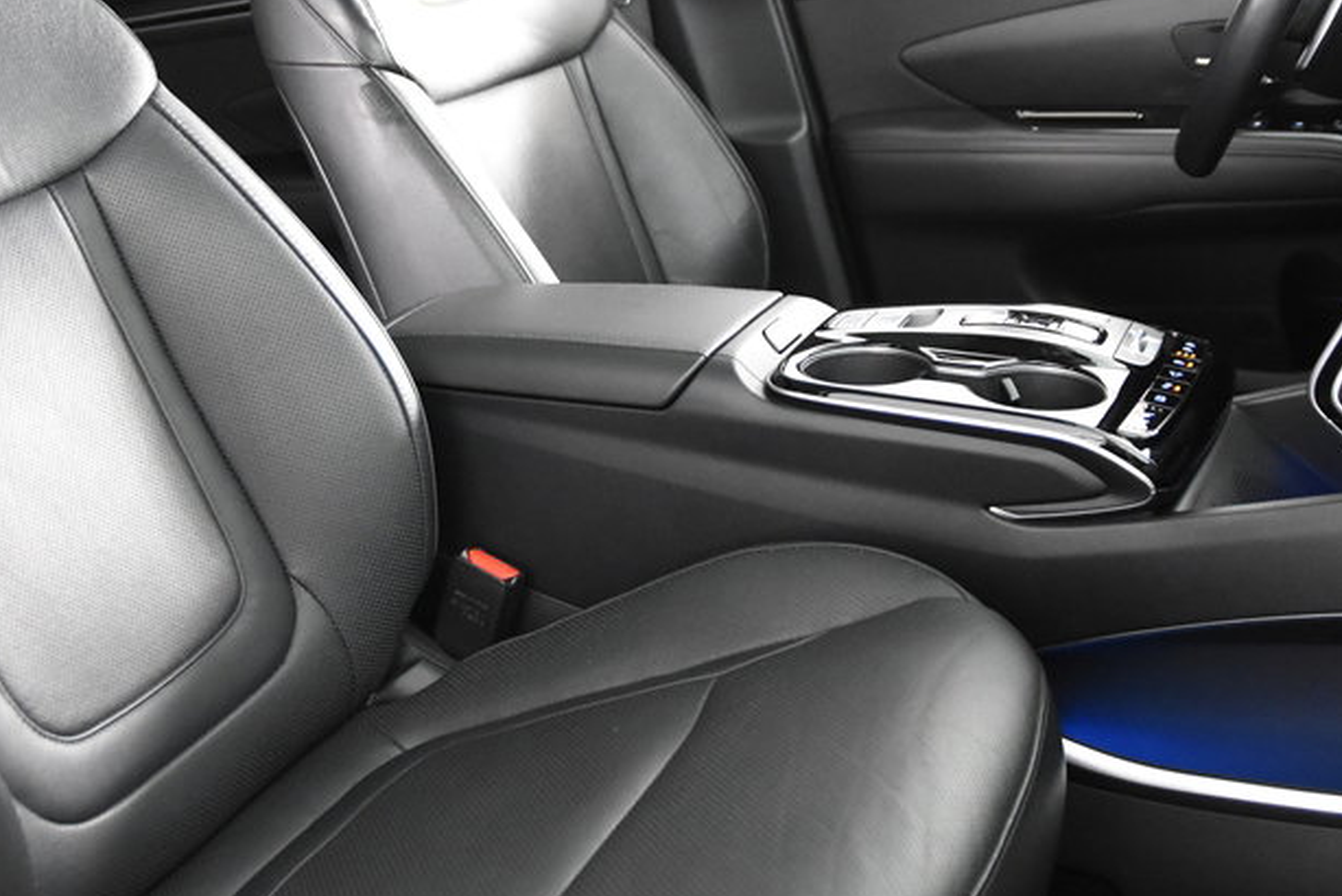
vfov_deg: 26.9
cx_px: 568
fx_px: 1865
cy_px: 327
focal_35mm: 50
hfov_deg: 39.5
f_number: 2.8
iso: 4500
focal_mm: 20
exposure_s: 1/30
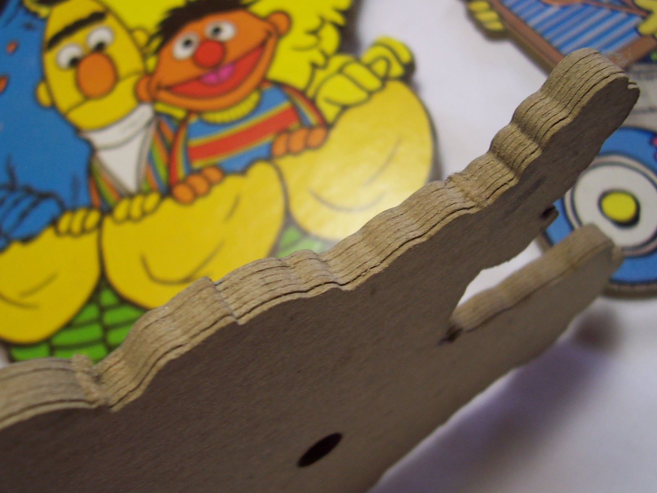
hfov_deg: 49.0
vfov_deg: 37.7
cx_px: 326
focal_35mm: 38
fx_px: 721
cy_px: 246
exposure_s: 1/45
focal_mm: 5.6
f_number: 2.8
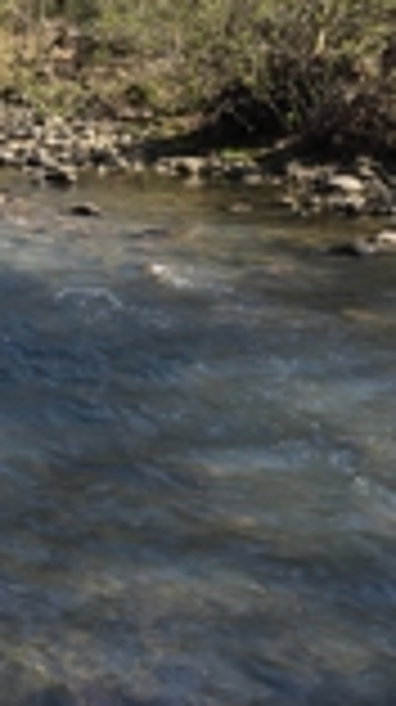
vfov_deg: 31.4
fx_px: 1198
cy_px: 76
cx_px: -432
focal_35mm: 64
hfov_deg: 14.8
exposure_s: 1/292
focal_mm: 6.3
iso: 12
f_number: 1.7
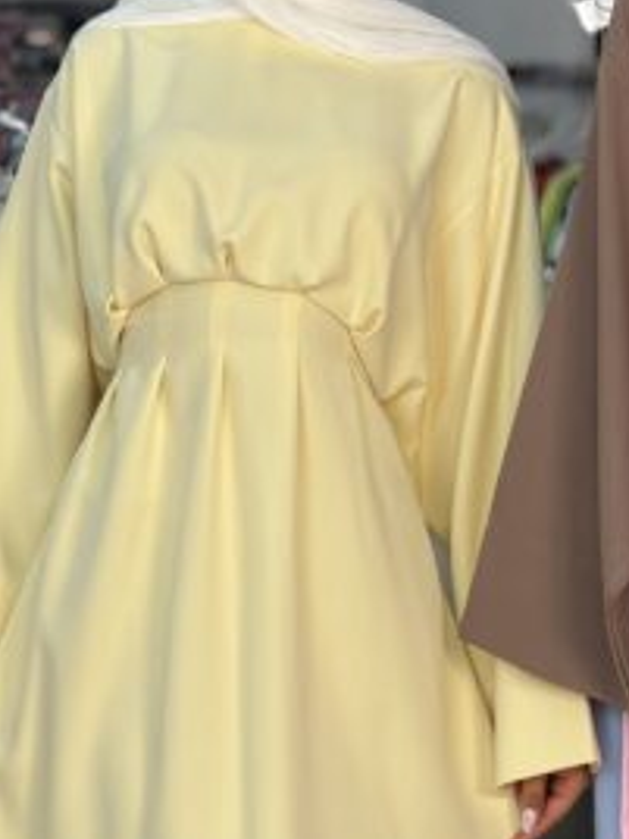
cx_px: 551
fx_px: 5427
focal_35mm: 224
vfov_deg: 8.8
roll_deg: -0.1
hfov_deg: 6.6
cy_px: 269
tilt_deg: -4.2
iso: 40
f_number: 2.8
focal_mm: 16.89
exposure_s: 1/100
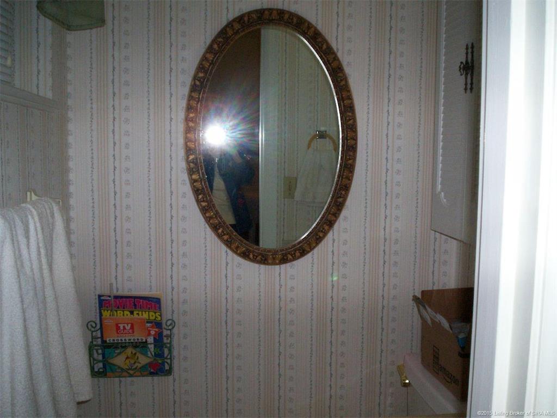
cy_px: 209
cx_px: 278
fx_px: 579
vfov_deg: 39.7
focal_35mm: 36
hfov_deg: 51.4
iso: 140
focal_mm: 5.9
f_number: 4.5
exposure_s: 1/64
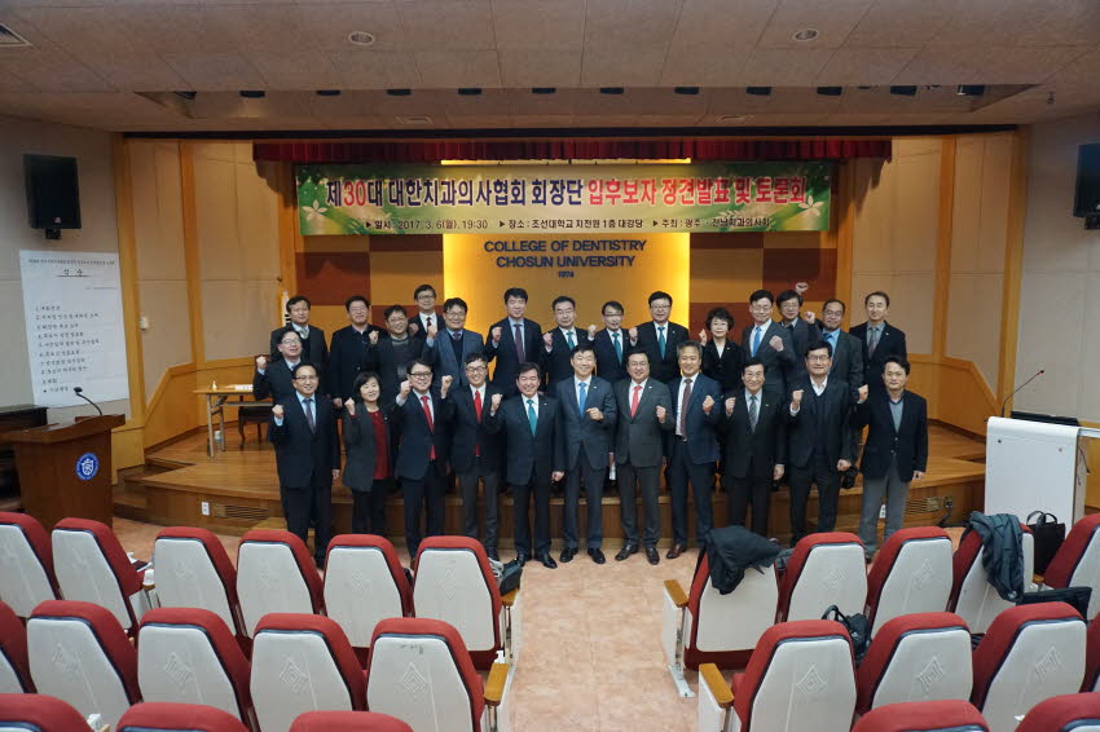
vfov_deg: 53.1
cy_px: 366
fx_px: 733
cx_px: 550
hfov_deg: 73.8
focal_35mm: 24
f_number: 4
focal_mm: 16
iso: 1600
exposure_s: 1/160
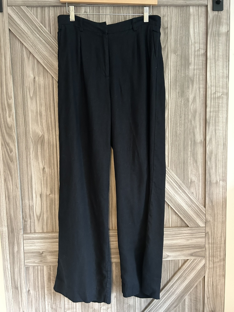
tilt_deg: -5.7
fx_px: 234
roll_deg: +1.1
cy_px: 156
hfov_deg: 53.1
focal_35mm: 26
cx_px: 117
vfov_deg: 67.3
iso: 500
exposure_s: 1/30
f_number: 1.5
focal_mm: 5.7
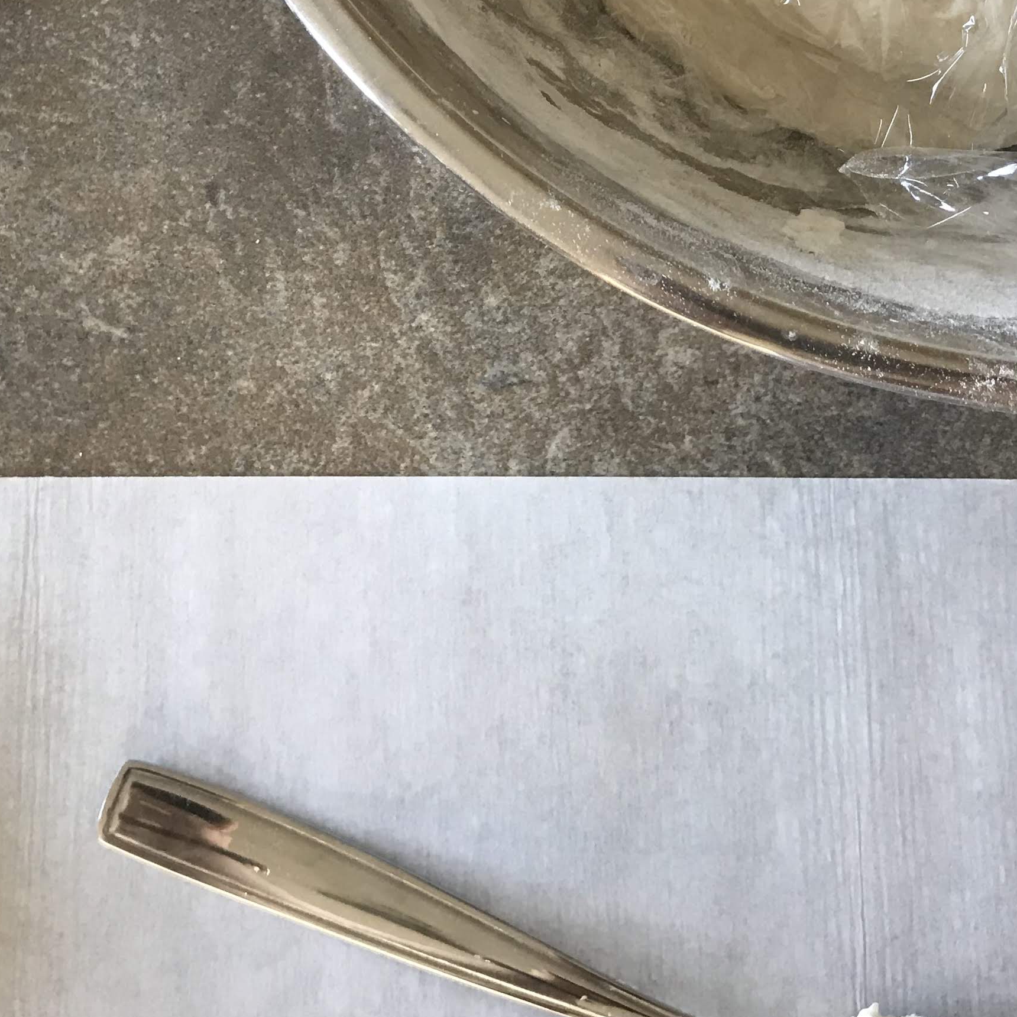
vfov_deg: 28.8
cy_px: 179
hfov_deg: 29.5
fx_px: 1928
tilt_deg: -80.2
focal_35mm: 58
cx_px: 409
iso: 32
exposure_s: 1/20
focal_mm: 3.99
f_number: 1.8
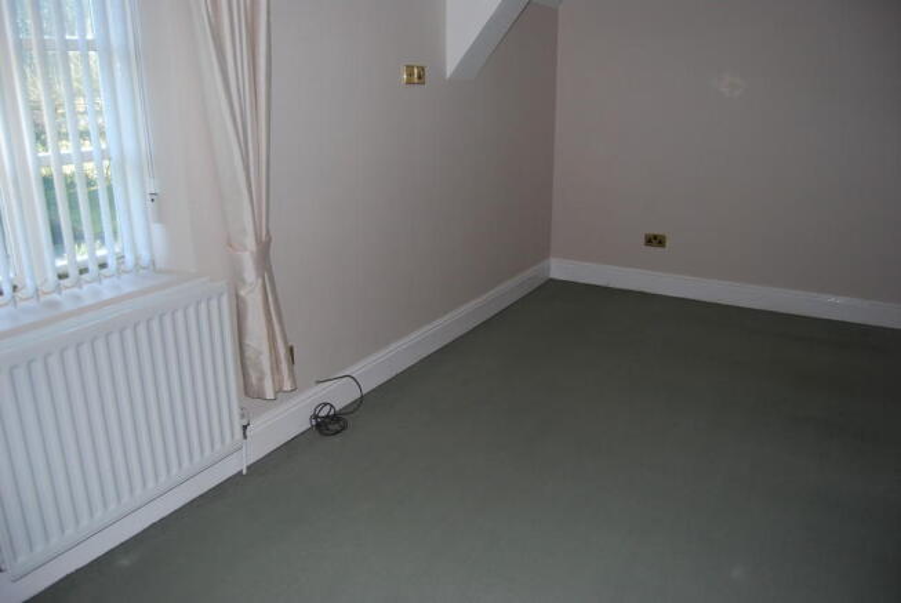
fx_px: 676
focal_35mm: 27
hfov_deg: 67.3
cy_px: 302
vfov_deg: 48.0
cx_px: 450
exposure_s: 1/60
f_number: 3.5
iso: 200
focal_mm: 18
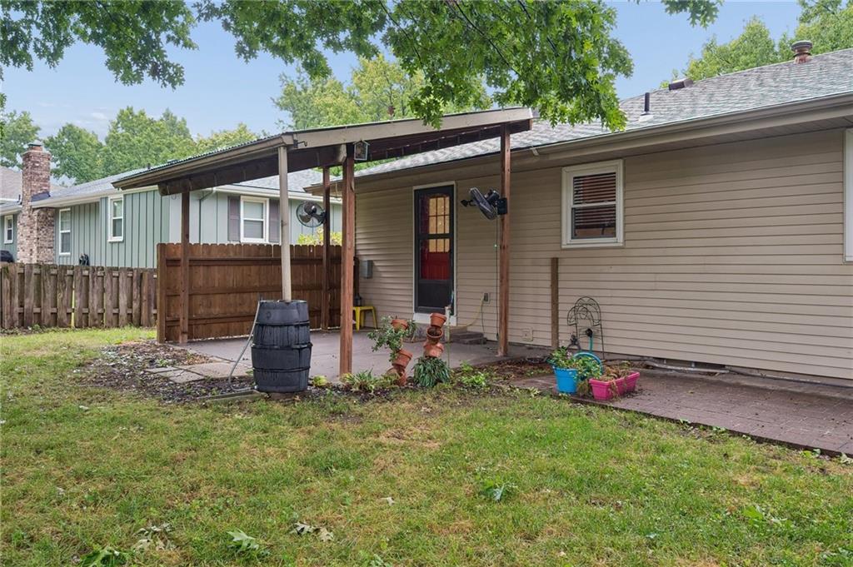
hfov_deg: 70.5
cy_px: 284
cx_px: 426
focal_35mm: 26
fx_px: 604
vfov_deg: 50.3
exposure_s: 1/25
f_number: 6.3
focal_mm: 25.5
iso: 640
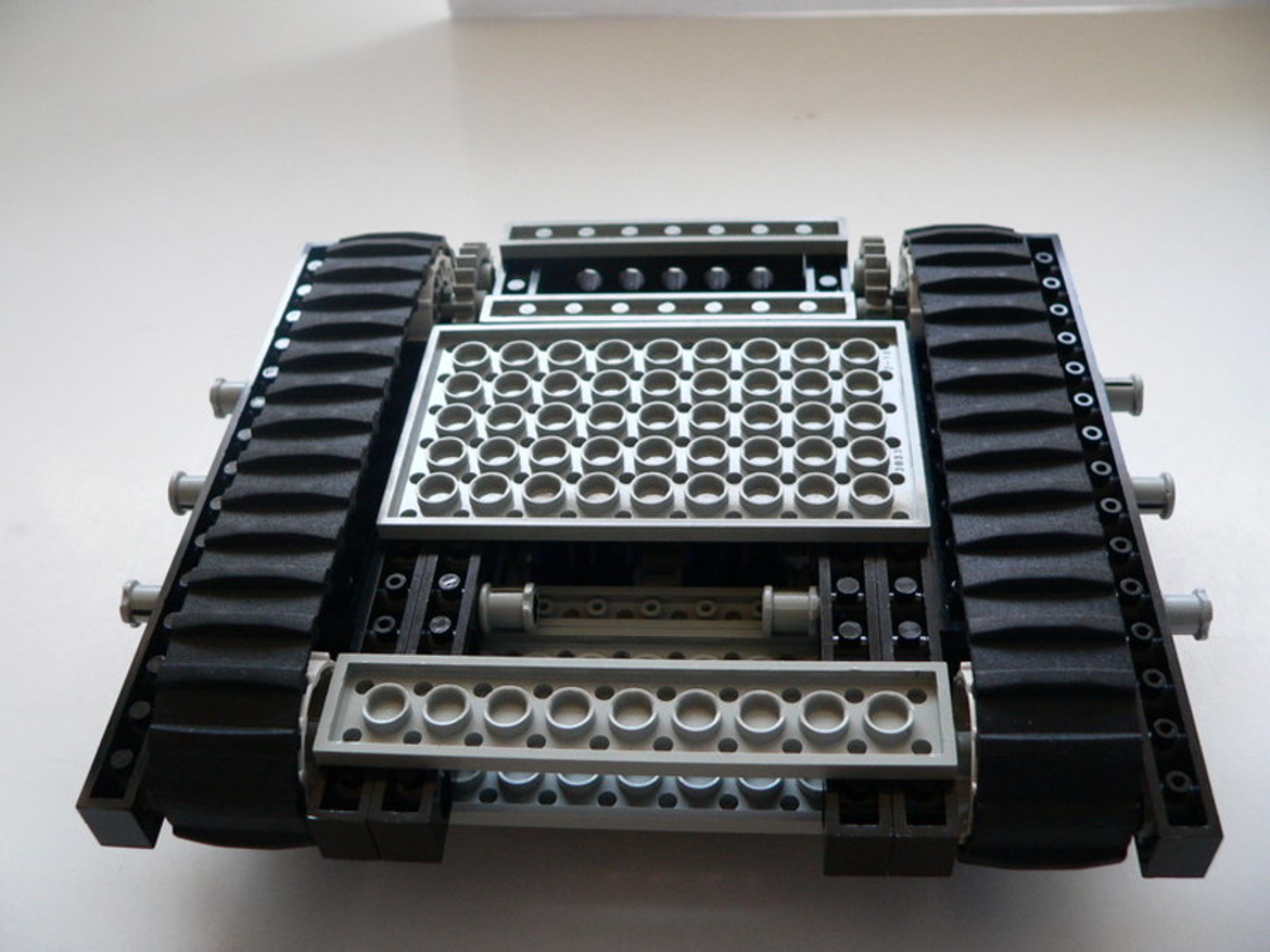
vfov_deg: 39.7
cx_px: 635
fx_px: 1321
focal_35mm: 36
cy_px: 476
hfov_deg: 51.4
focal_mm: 6
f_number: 2.8
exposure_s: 1/60
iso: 200
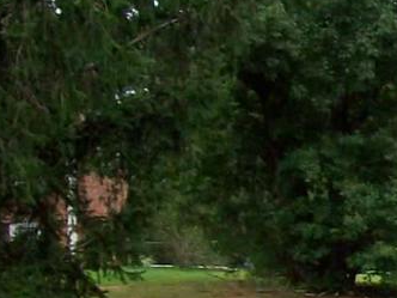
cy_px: 367
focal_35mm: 139
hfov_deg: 13.2
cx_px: 639
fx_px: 1594
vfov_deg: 10.5
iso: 80
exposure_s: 1/281
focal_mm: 6
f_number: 2.7
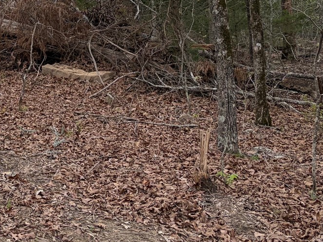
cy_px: -24
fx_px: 700
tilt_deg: +6.2
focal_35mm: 75
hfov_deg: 24.9
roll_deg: +1.2
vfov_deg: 18.9
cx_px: 9
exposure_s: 1/1484
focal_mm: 5.96
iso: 50
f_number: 1.6
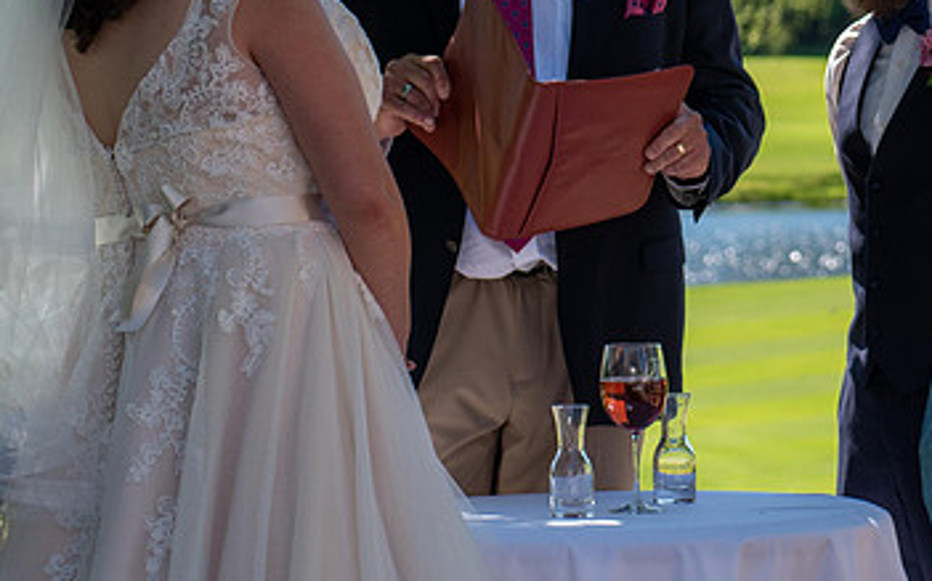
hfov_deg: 7.6
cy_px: 68
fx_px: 6982
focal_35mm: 275
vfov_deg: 4.8
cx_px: 619
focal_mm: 82
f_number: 5.6
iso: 200
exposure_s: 1/500
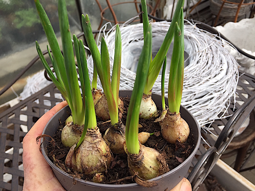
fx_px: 214
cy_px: 96
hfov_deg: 61.7
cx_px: 128
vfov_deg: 48.2
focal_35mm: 29
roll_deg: +6.3
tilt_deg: -41.7
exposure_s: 1/220
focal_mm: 4.15
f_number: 2.2
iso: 32
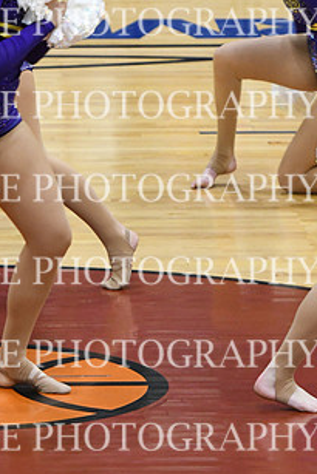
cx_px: 22
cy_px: 63
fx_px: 6148
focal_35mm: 466
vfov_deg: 4.4
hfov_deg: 3.0
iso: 3200
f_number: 2.8
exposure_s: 1/400
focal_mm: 165
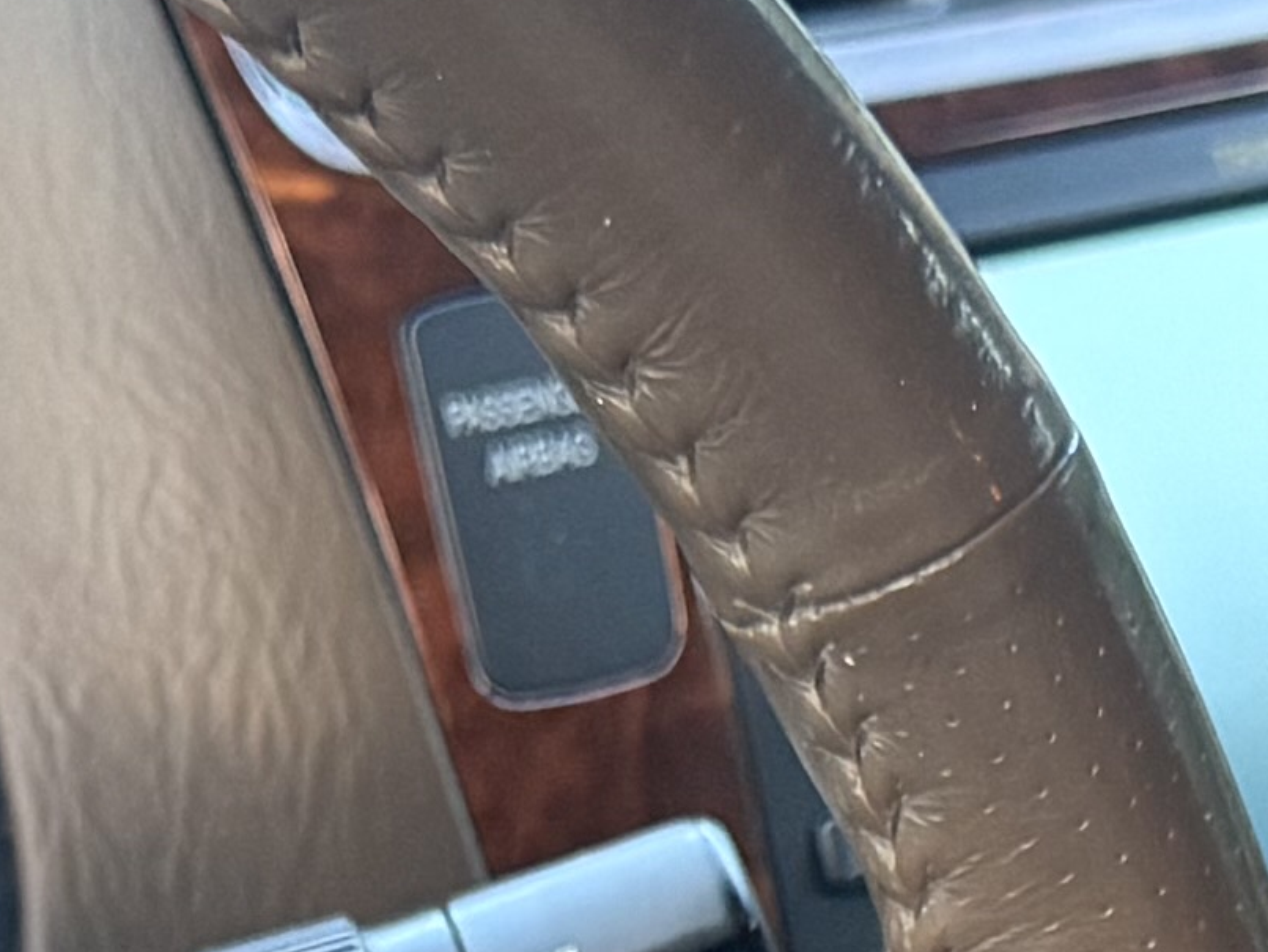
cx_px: 1141
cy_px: 1610
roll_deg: -13.3
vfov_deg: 8.5
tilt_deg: -33.3
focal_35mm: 170
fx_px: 6229
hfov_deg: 11.5
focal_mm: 6.76
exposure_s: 1/60
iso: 320
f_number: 1.78
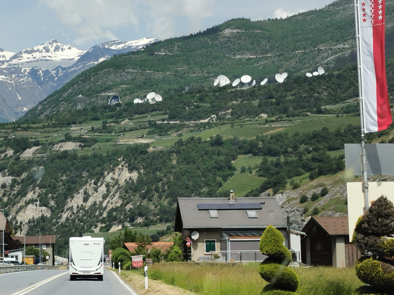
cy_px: 113
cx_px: 130
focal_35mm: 84
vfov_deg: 17.5
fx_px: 956
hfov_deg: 23.2
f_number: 1.6
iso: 50
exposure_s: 1/4329
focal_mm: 5.56
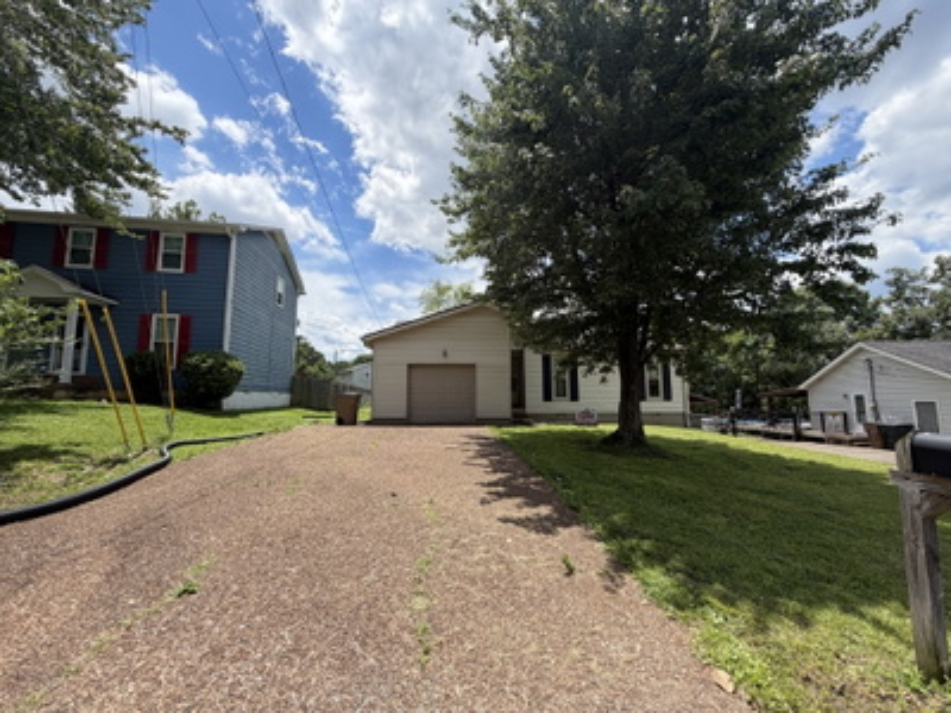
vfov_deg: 85.7
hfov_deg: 102.1
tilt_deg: +5.4
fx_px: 385
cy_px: 356
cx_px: 476
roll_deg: +0.8
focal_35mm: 14
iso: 25
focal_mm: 2.22
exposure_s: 1/770
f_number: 2.2
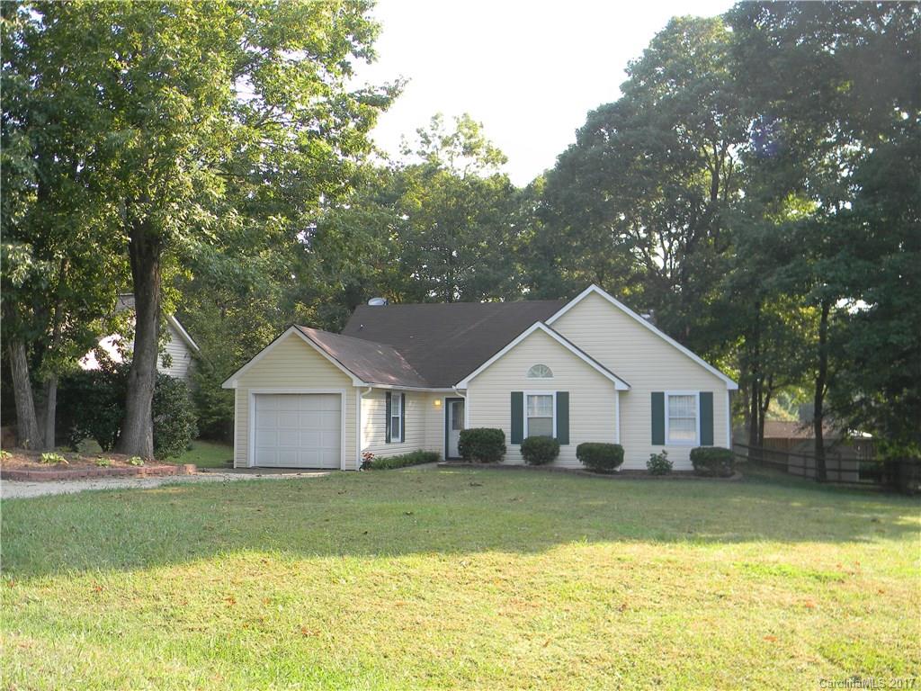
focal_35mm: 36
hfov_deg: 51.4
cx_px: 460
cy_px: 346
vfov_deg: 39.7
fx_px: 958
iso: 80
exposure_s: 1/126
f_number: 3.7
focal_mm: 6.4
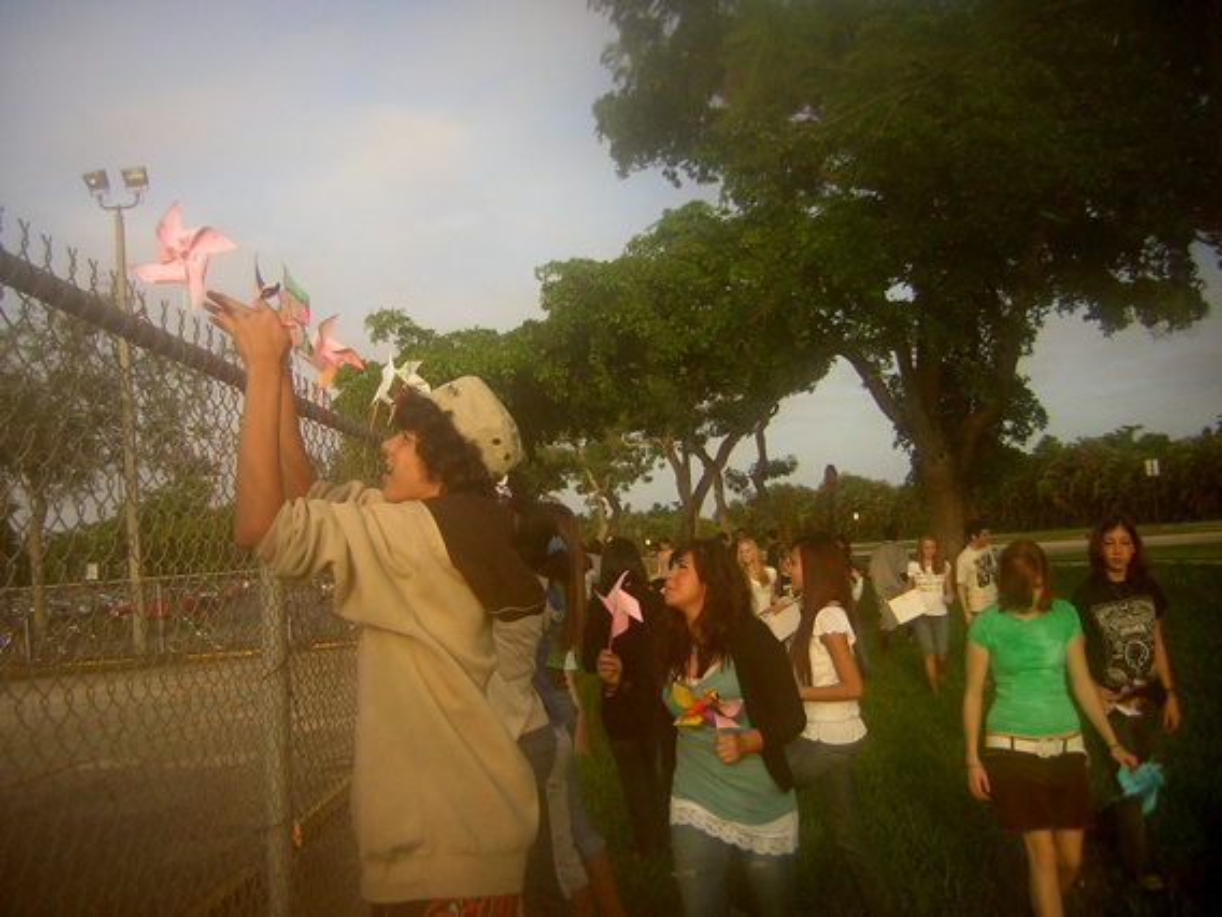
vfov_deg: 39.7
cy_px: 458
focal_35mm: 36
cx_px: 611
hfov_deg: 51.4
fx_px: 1271
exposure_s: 1/507
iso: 50
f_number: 2.6
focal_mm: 4.7
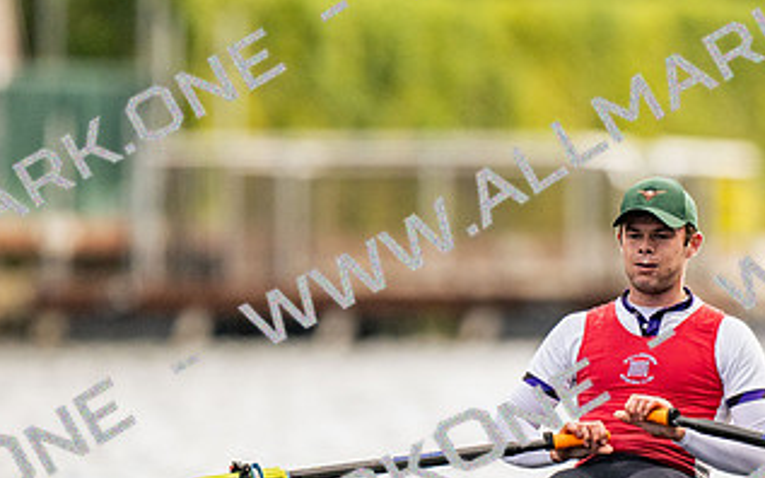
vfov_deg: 0.8
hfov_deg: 1.3
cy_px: 351
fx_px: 35061
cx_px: 538
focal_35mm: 1682
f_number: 4
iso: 360
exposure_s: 1/2500
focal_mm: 600
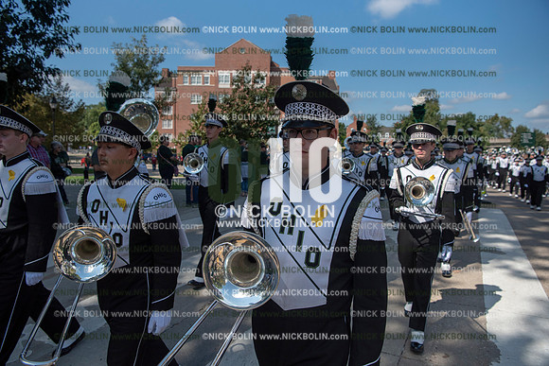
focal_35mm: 24
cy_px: 183
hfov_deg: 73.7
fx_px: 366
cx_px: 274
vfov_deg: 53.2
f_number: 5
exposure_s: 1/4000
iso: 400
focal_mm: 24
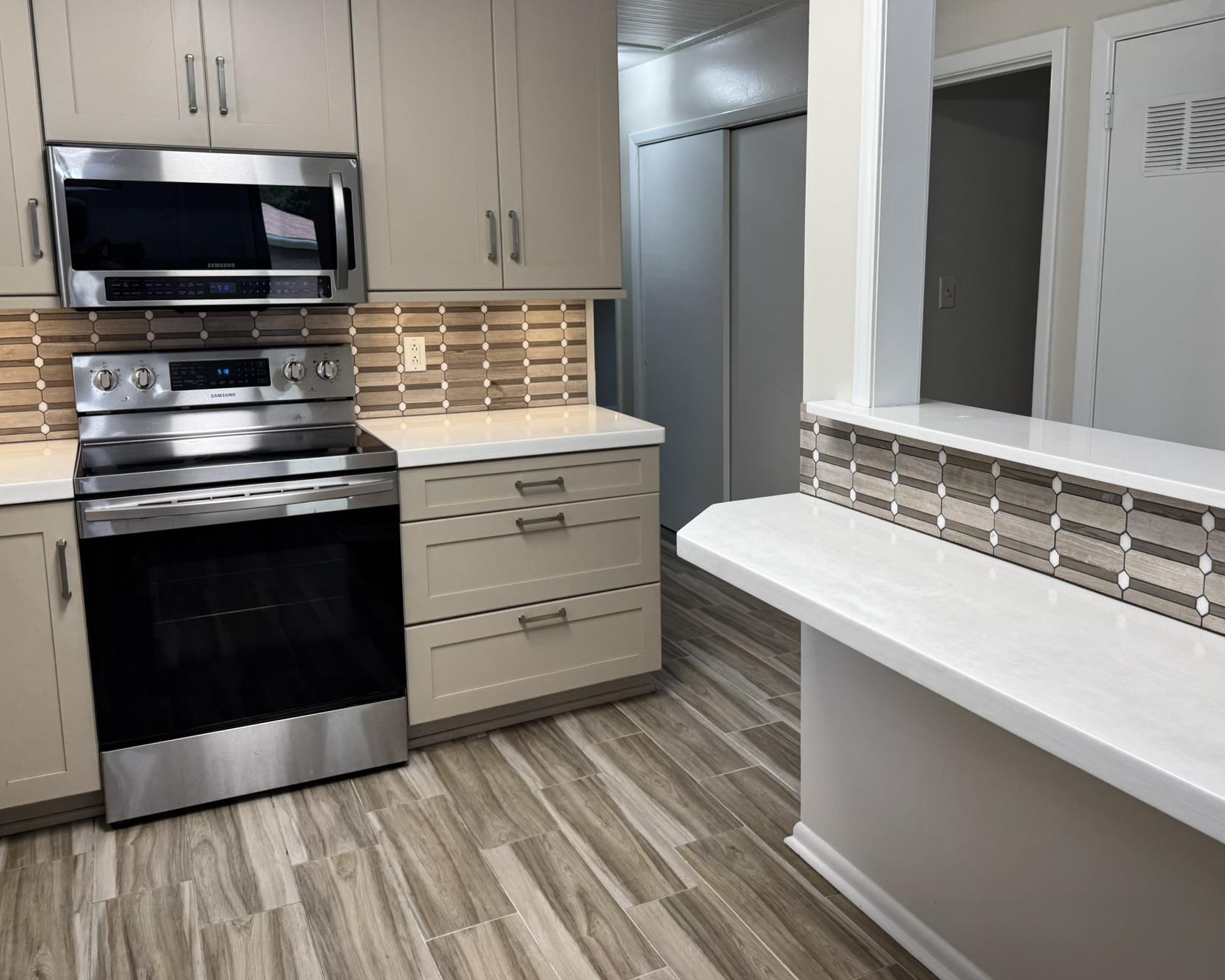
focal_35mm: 29
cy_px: 424
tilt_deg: -9.1
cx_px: 715
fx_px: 1051
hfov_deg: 60.1
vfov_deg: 49.8
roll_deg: -0.1
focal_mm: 6.76
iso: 100
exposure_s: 1/120
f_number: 1.78
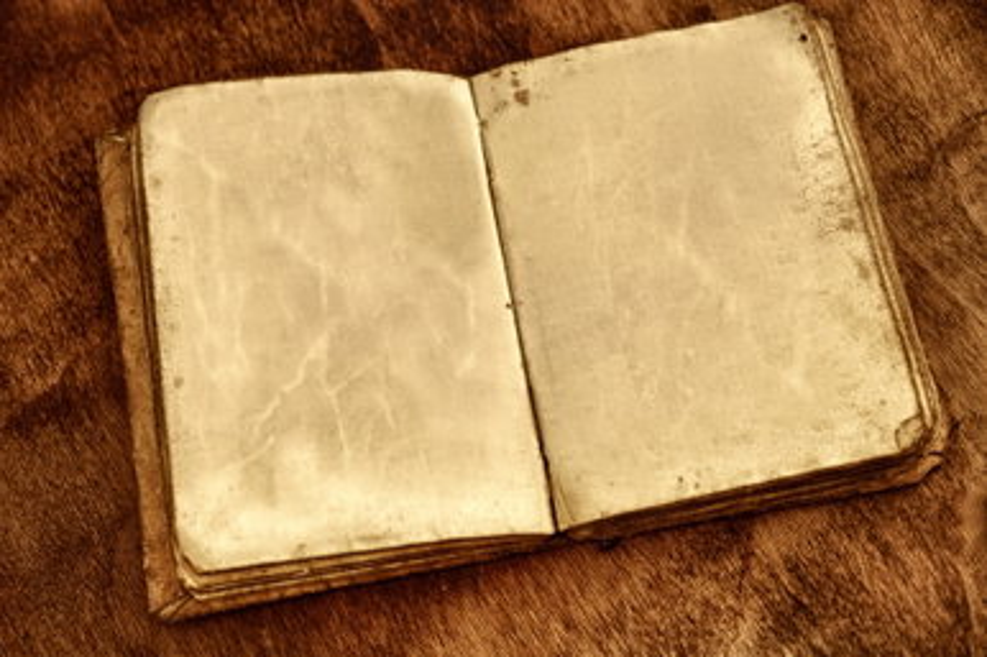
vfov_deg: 22.6
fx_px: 1644
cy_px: 328
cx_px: 494
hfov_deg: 33.4
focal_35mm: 60
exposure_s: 1/60
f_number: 6.3
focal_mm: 60
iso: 800
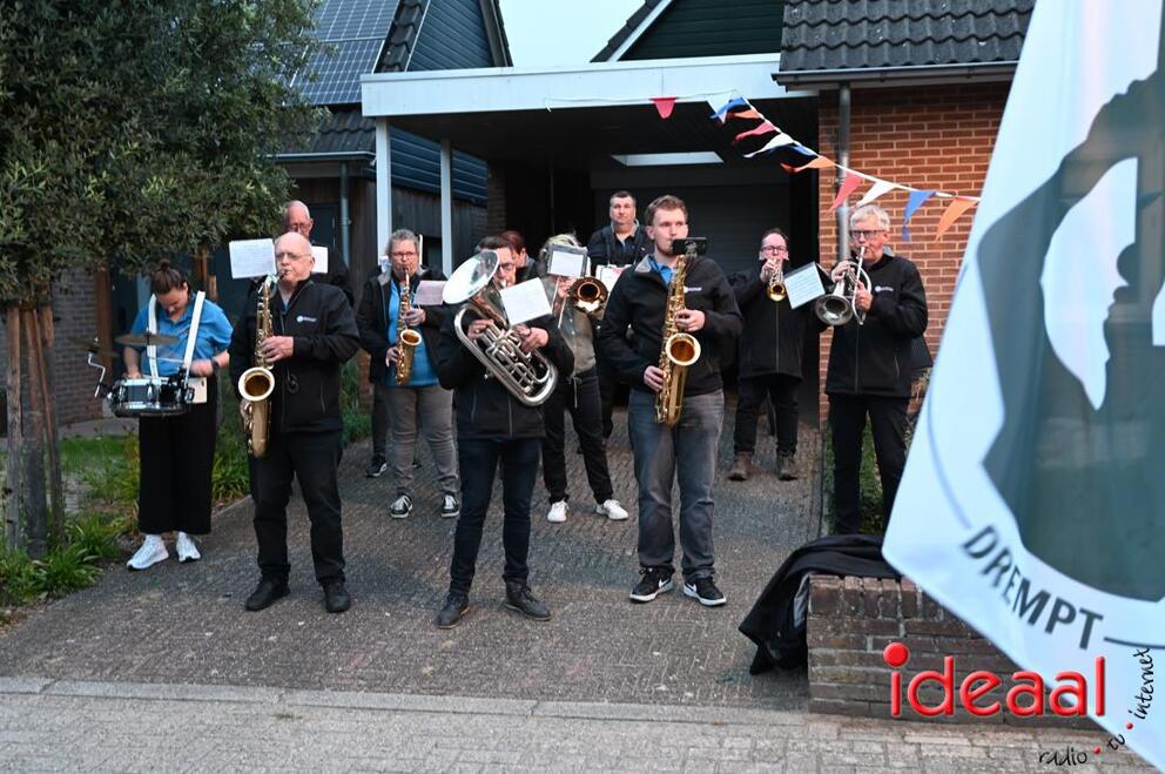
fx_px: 1293
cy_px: 387
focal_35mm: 40
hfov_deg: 48.5
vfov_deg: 33.3
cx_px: 582
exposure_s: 1/13
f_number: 2.8
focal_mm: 40
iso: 1250
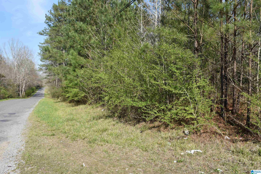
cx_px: 130
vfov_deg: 47.9
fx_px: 196
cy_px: 87
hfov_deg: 67.4
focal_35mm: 27
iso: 280
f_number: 8
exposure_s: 1/500
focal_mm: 18
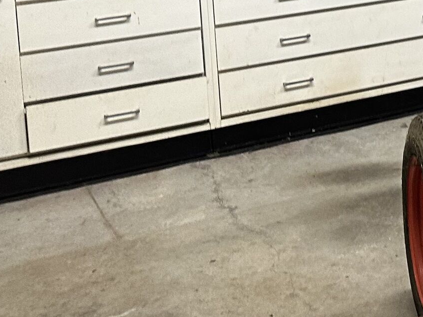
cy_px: -133
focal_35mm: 87
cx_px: 739
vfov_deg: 15.8
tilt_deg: -5.4
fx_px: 1064
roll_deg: +1.2
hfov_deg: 18.2
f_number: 1.78
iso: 200
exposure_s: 1/60
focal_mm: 6.86
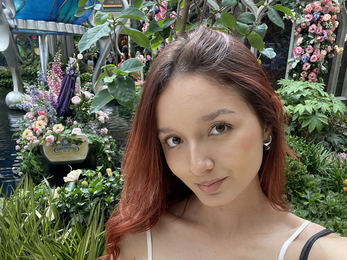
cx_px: 189
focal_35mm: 33
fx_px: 331
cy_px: 178
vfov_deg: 42.2
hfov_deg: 55.3
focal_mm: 2.71
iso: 64
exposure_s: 1/121
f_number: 2.2
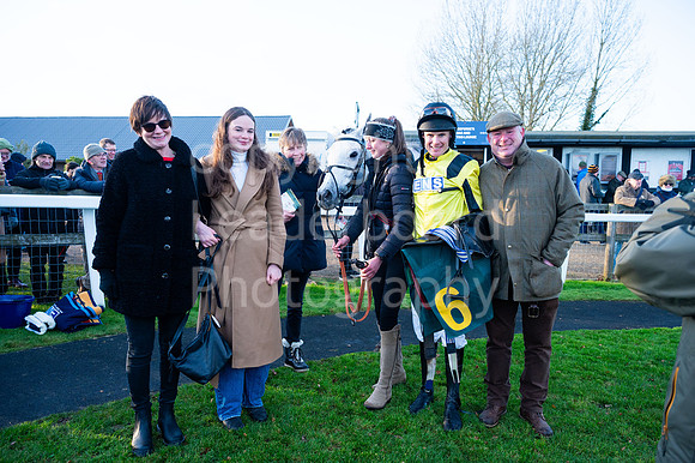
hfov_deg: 64.6
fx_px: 550
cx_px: 348
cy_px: 232
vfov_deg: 45.6
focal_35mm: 28
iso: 800
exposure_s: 1/1000
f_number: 4
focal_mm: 28.5
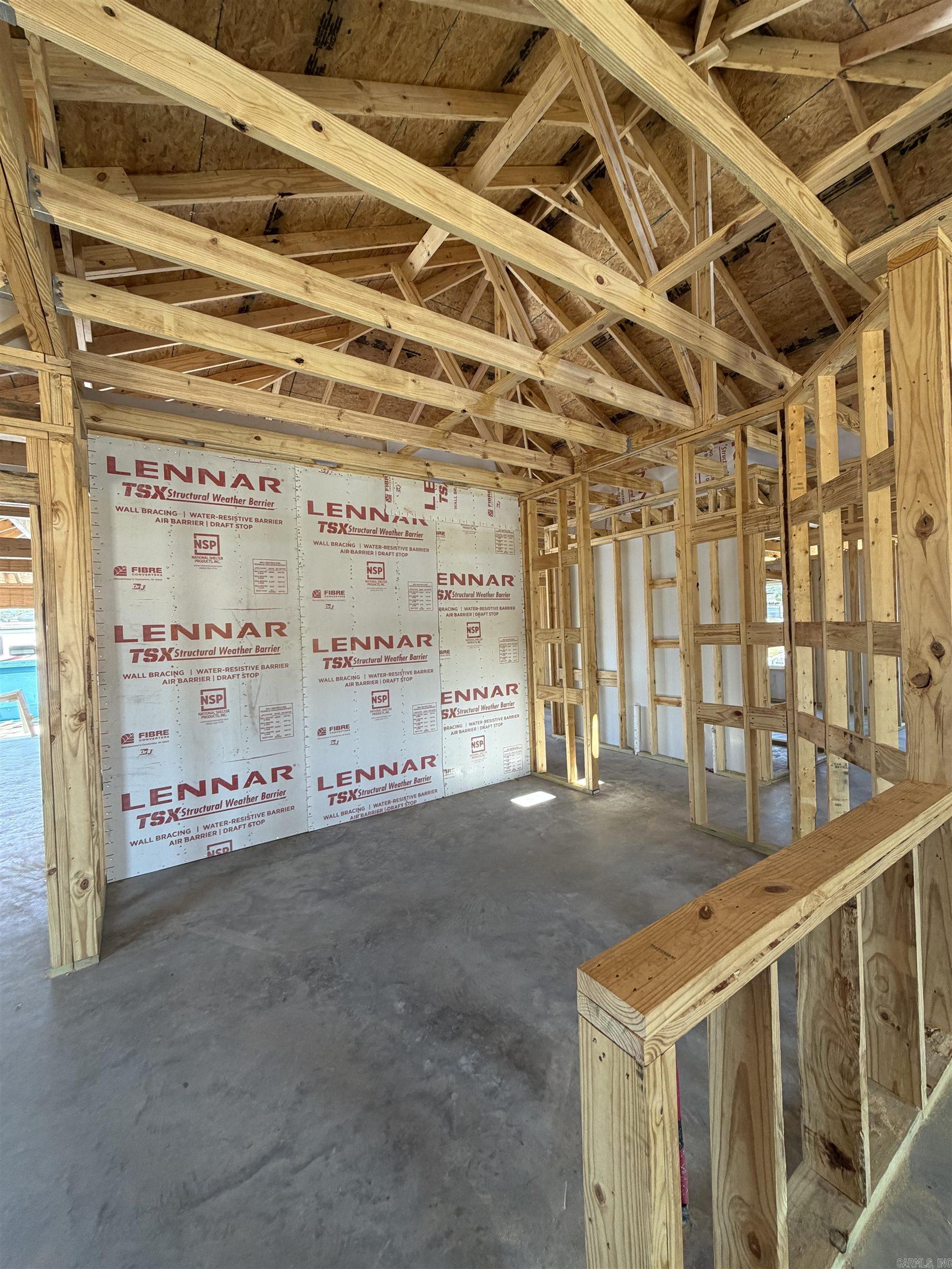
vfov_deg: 102.1
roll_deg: +2.0
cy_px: 634
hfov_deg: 85.7
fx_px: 513
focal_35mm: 14
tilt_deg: -0.3
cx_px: 476
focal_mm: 2.22
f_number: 2.2
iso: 200
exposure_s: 1/121
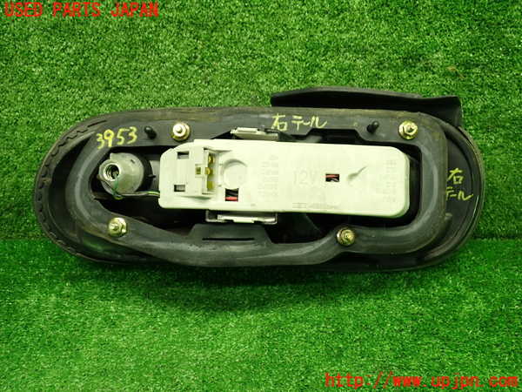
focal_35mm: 30
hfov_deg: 60.0
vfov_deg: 46.8
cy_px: 196
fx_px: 452
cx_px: 261
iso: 200
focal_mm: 5.4
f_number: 2.3
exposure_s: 1/30
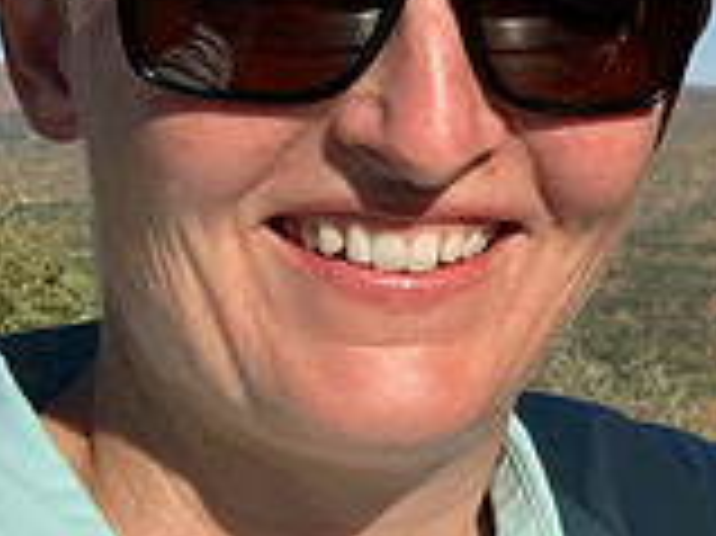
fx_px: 2418
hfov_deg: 15.8
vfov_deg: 12.5
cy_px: 43
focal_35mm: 117
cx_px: 1004
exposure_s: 1/1437
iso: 16
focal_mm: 2.87
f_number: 2.2
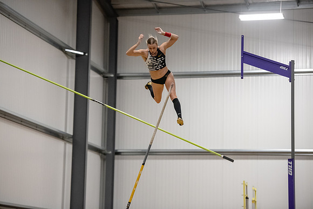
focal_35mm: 120
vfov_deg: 11.4
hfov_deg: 17.1
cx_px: 156
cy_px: 104
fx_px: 1044
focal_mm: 120
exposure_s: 1/1000
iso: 6400
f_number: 2.8
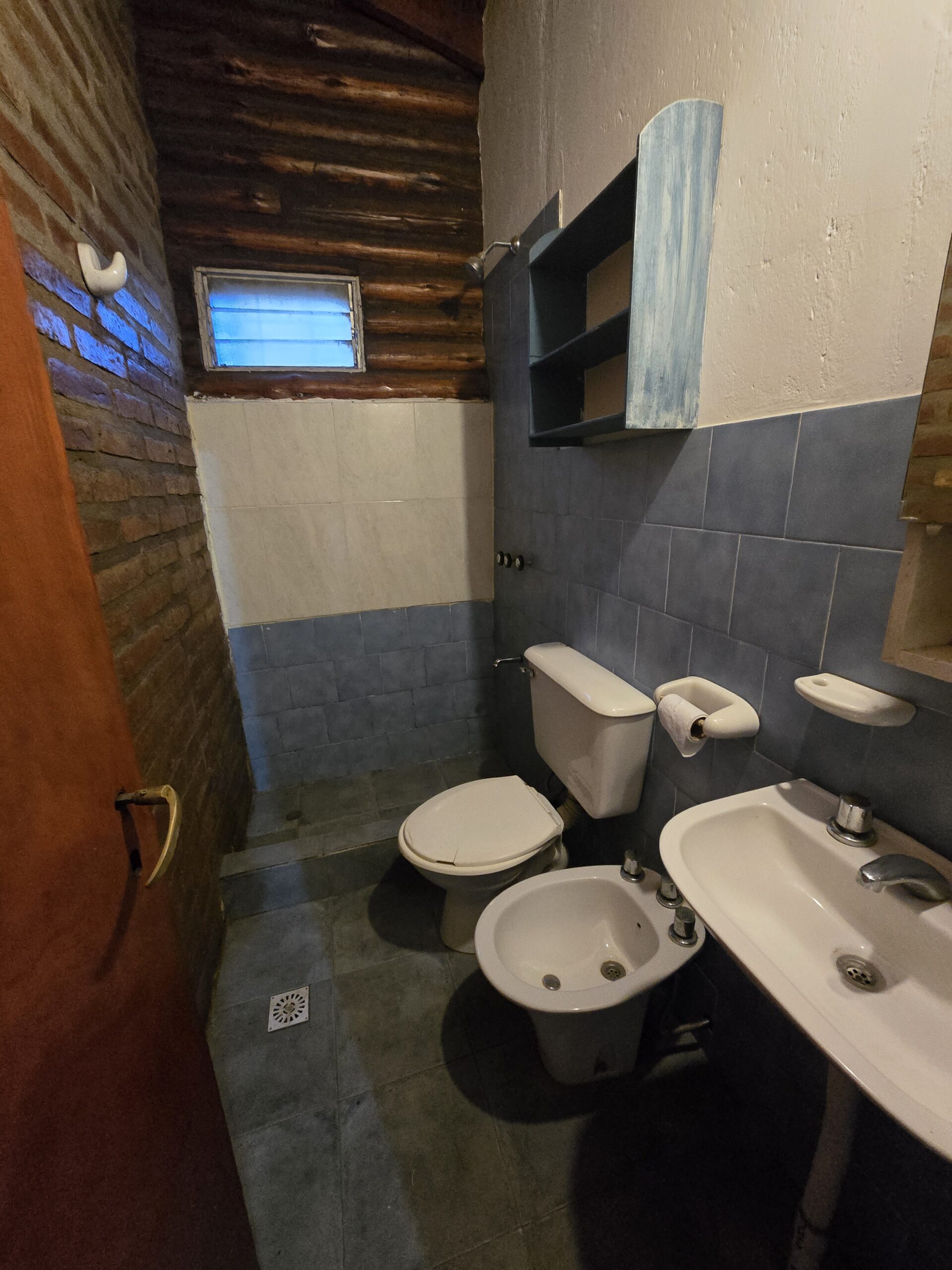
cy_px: 635
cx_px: 476
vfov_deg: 106.2
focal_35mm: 13
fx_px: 477
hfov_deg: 89.9
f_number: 2.2
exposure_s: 1/40
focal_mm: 2.2
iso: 1600
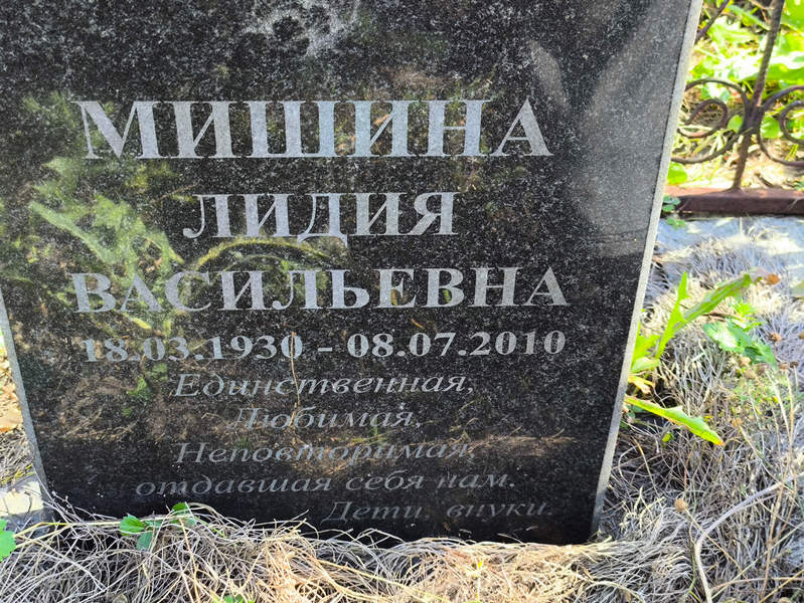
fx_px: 1162
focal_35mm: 50
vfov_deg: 29.1
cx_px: 402
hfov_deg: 38.2
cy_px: 302
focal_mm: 4.71
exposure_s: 1/122
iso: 50
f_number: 1.7
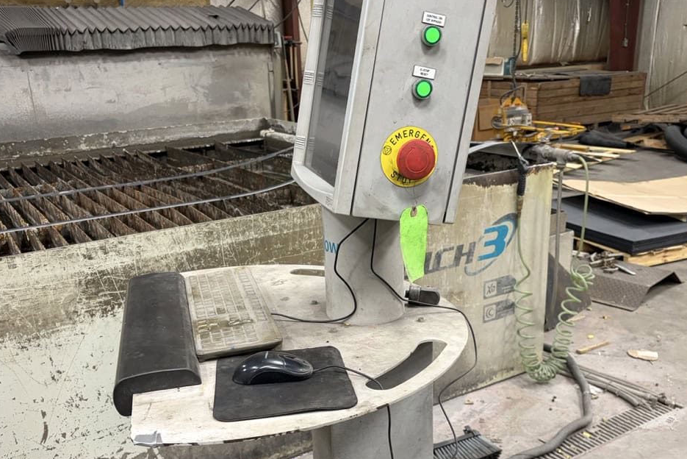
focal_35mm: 37
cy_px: 279
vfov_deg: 35.8
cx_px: 345
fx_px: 706
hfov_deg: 51.9
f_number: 1.6
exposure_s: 1/60
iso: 160
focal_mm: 6
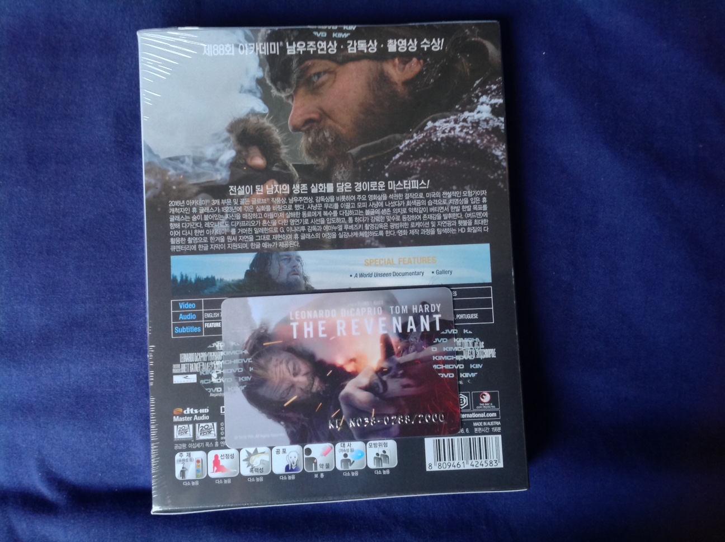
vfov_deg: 40.6
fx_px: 732
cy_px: 271
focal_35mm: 35
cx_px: 362
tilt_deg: -86.2
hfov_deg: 52.7
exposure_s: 1/15
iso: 160
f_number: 2.4
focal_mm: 4.28
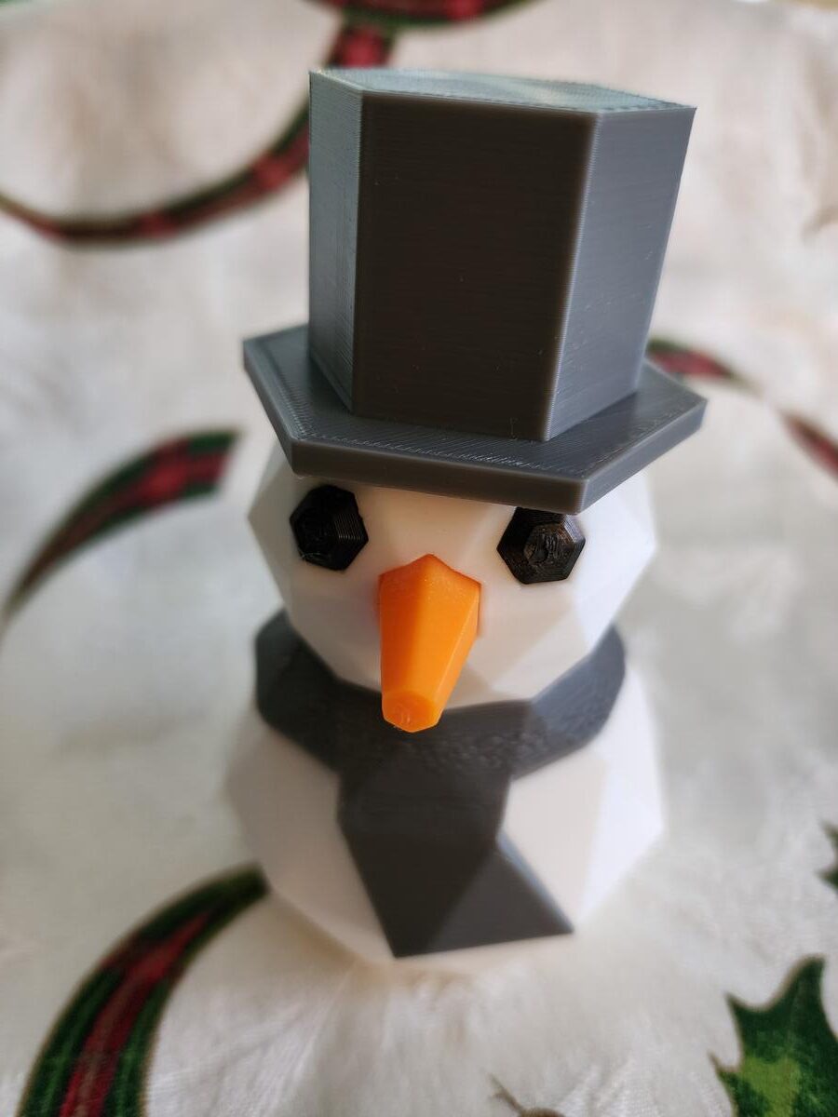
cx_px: 419
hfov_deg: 58.9
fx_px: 742
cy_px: 558
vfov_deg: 73.9
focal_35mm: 23
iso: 500
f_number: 1.8
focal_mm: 6.4
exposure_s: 1/40
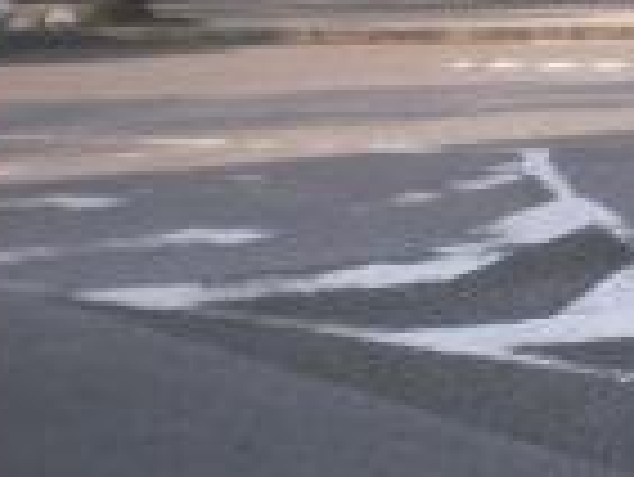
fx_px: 2218
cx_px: 944
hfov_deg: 15.1
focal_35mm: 121
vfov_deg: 11.9
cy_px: -130
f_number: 3.1
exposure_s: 1/500
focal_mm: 6.3
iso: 64
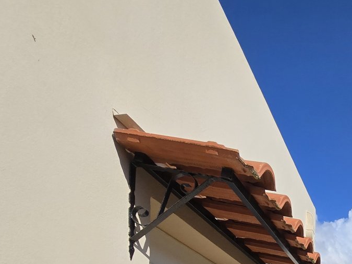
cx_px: 409
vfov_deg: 28.5
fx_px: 376
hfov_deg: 38.7
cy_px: 374
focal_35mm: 37
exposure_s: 1/3168
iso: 50
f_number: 2.2
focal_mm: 2.2
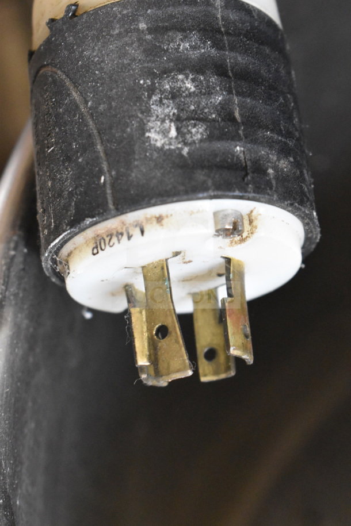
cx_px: 176
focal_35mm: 82
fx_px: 1206
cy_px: 263
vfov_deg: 24.6
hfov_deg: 16.6
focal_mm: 55
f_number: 5.6
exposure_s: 1/125
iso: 6400
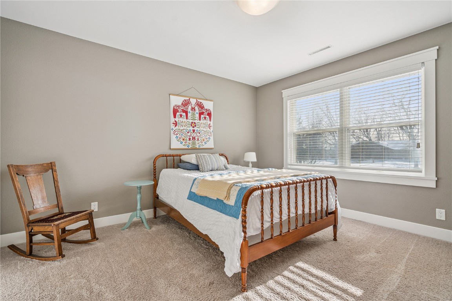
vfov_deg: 73.7
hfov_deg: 96.7
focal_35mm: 16
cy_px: 150
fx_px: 201
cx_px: 226
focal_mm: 16
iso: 400
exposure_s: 1/250
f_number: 6.3
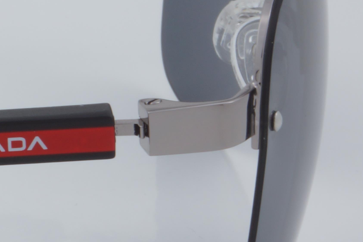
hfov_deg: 7.5
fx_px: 2693
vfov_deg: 5.1
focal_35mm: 267
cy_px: 95
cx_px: -281
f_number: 32
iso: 100
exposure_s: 1/4
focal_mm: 50
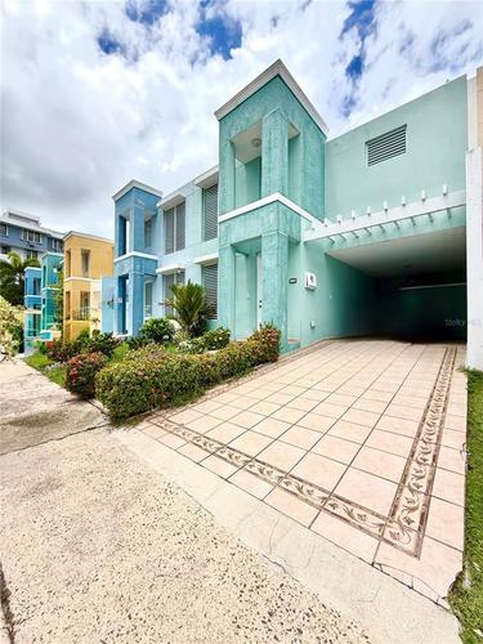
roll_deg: -0.6
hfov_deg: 85.7
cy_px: 322
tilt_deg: +1.7
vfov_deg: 102.1
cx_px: 242
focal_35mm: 14
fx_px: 260
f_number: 2.2
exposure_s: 1/2410
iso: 64
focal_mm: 2.22
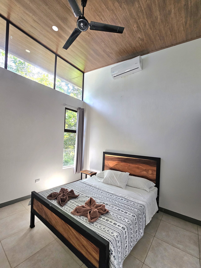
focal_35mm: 13
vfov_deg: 106.2
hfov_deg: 89.9
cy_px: 134
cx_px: 100
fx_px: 101
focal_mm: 2.2
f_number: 2.2
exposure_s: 1/60.2
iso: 125
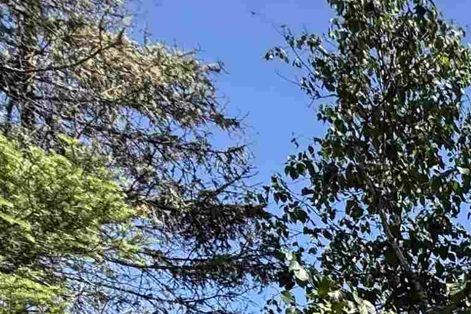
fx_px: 759
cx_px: 759
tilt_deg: +4.5
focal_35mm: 58
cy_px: 556
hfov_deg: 24.2
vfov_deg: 18.5
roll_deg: +1.5
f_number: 2.2
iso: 50
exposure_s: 1/672
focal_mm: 2.22
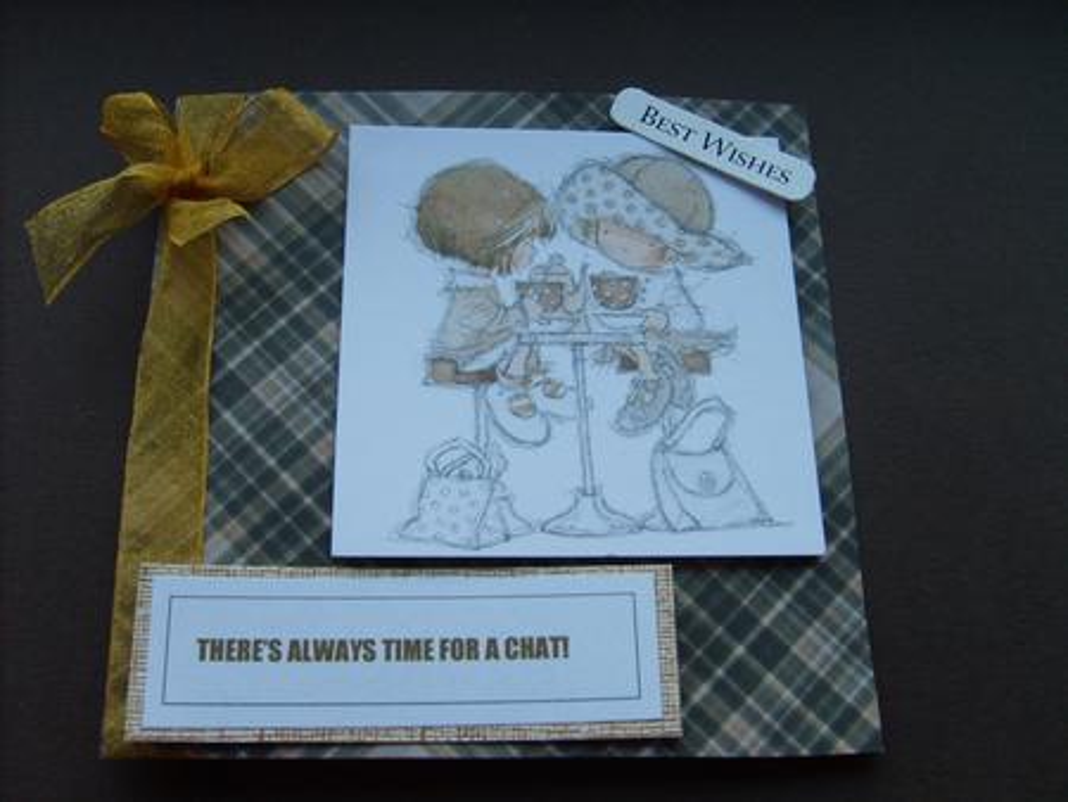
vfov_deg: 40.7
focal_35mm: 35
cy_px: 401
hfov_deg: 52.6
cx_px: 534
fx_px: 1080
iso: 50
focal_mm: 5.8
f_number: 2.8
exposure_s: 1/45
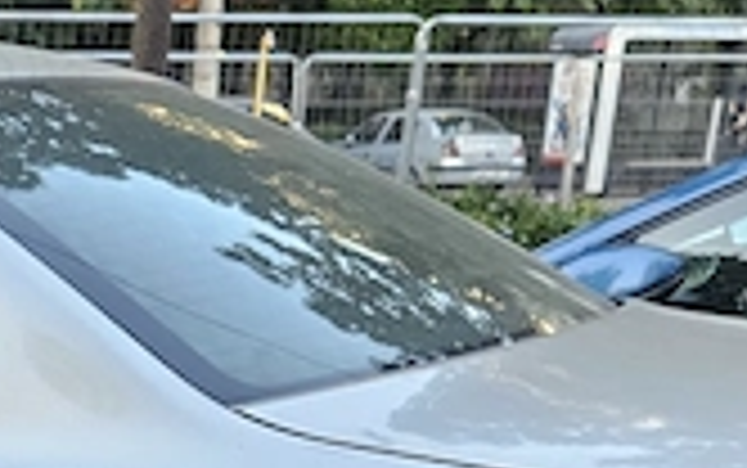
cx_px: -225
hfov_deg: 21.3
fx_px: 1793
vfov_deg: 13.8
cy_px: 738
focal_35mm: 88
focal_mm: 5.4
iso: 160
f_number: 1.8
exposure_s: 1/180
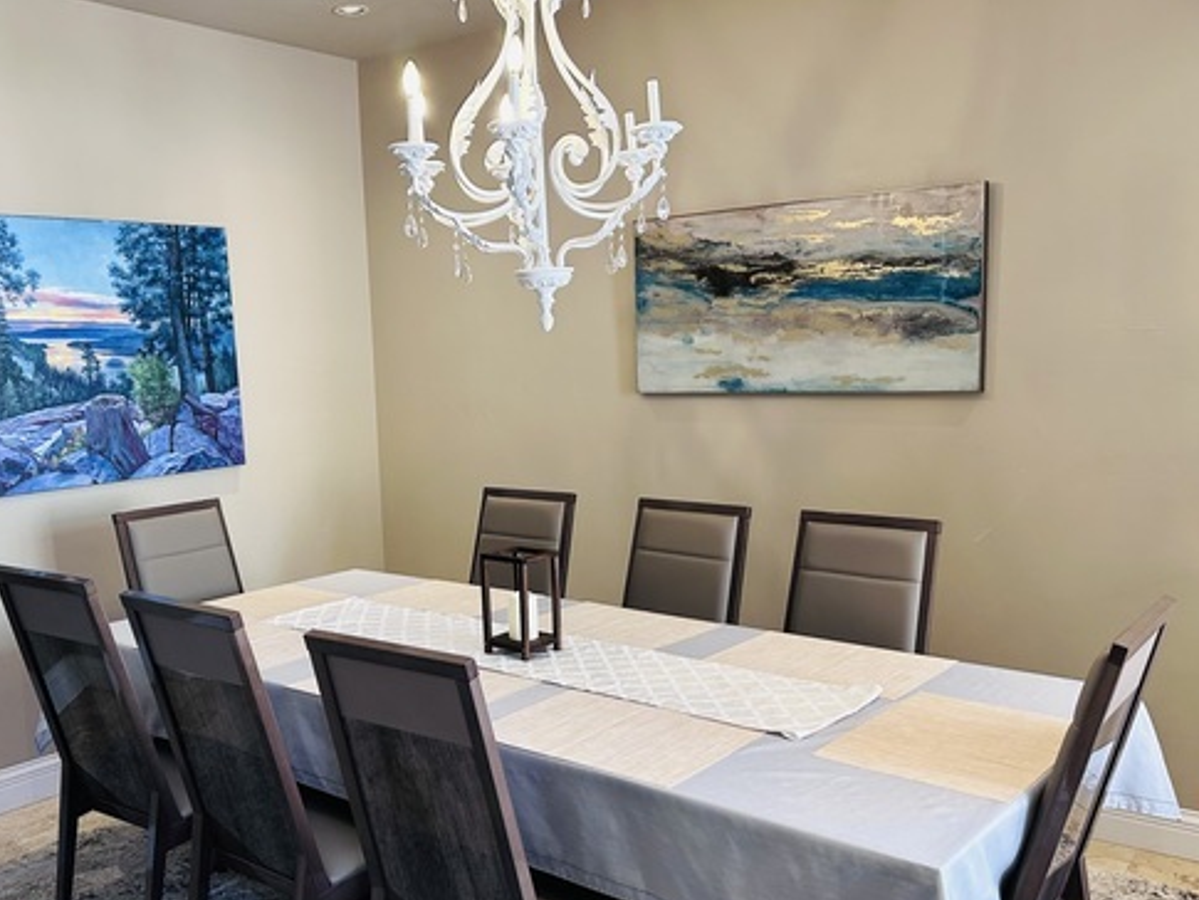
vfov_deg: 42.8
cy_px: 517
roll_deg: +1.5
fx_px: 1143
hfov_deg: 55.2
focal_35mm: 33
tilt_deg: -8.6
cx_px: 528
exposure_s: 1/120
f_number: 1.78
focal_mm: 6.86
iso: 200
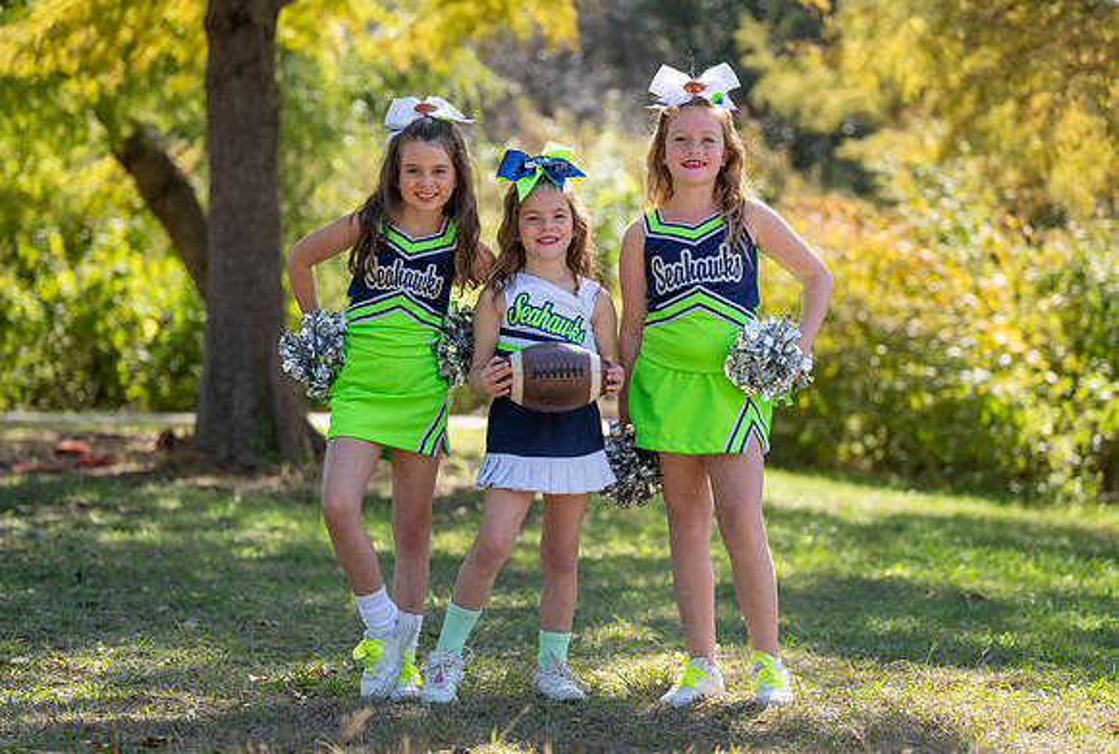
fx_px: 3024
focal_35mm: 97
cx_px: 571
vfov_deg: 14.2
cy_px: 373
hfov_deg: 21.0
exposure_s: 1/500
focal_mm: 93
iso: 100
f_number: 2.8
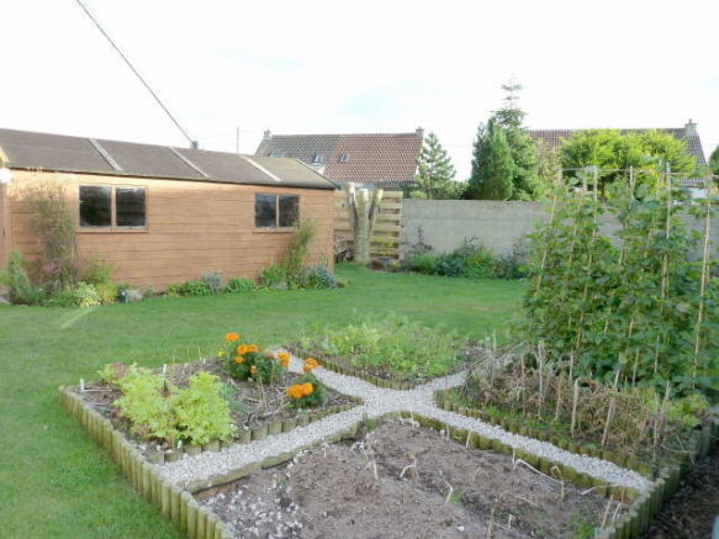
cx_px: 360
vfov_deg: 54.9
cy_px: 270
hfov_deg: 69.4
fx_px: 519
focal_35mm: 25
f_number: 4
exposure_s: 1/160
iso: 125
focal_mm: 4.1
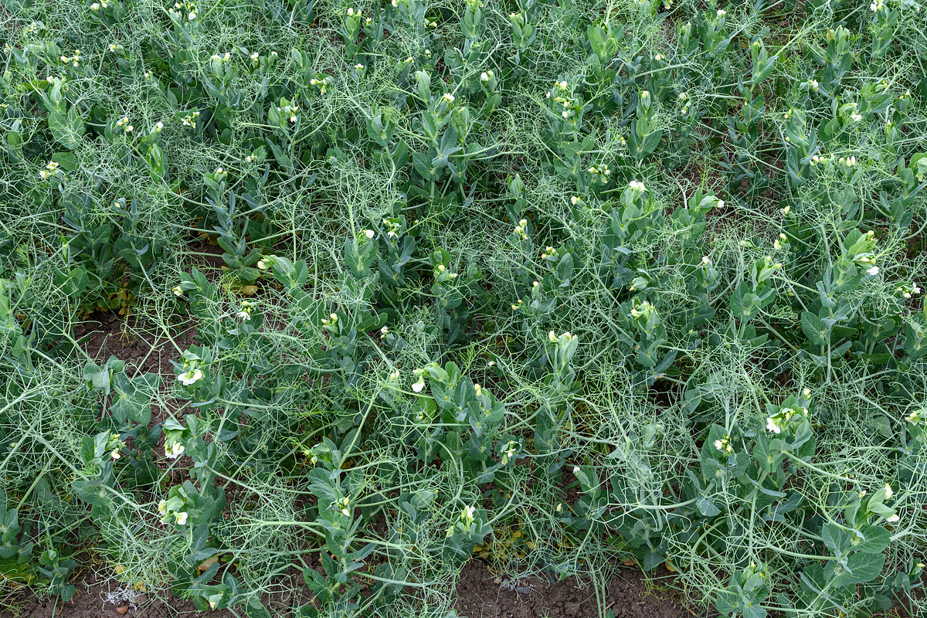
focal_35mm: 36
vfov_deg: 36.9
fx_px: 927
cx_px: 464
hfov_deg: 53.1
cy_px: 309
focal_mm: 24
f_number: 11
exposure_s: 1/160
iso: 400
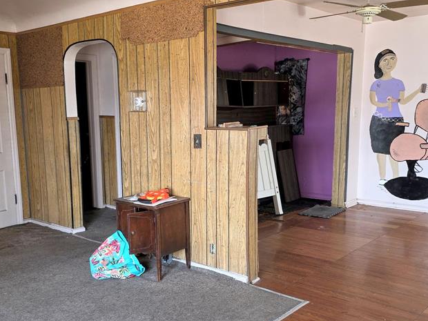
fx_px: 470
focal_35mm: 38
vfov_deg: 37.7
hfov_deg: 48.9
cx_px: 188
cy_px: 182
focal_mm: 6.3
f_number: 1.7
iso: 125
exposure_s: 1/40
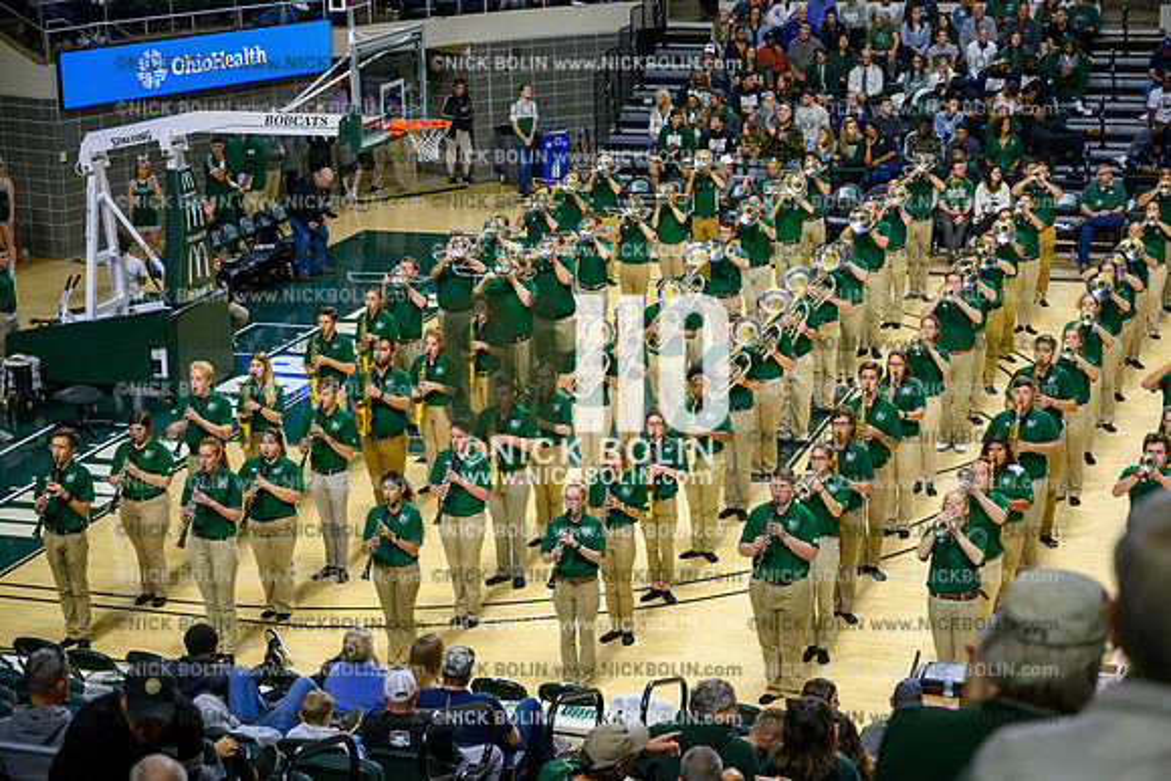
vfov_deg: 19.5
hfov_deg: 28.8
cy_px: 390
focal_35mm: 70
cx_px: 586
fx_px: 2277
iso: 3200
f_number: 4.5
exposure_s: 1/500
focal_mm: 70
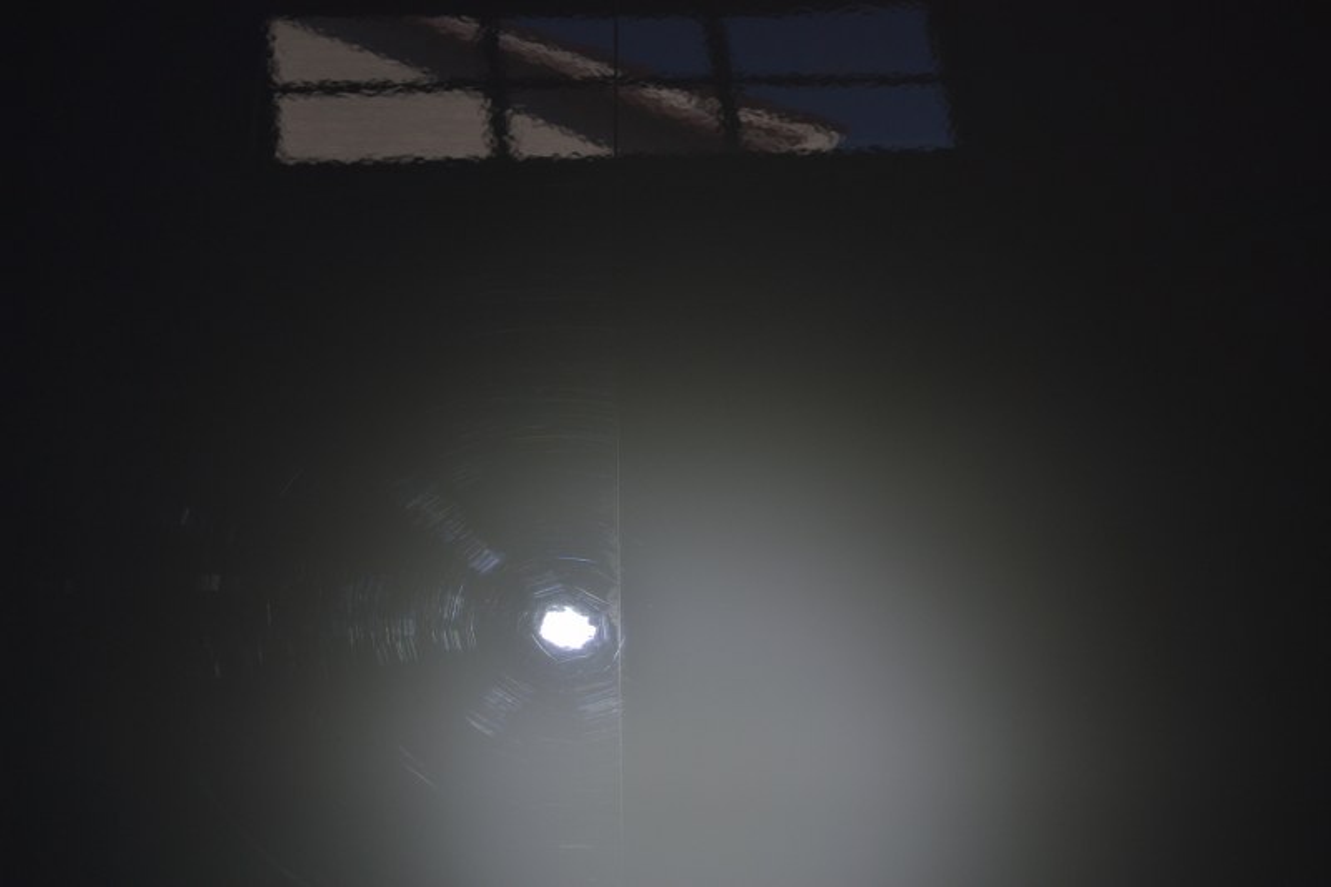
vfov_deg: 16.5
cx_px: 666
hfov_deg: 24.6
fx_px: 3049
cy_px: 444
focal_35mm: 82
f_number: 8
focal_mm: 55
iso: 100
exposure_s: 1/250
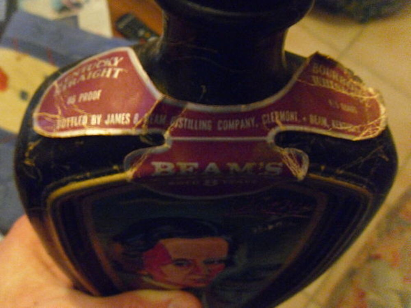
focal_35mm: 35
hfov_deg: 52.6
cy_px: 154
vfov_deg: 40.7
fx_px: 416
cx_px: 206
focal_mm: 6.3
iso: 800
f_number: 3.5
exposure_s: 1/8
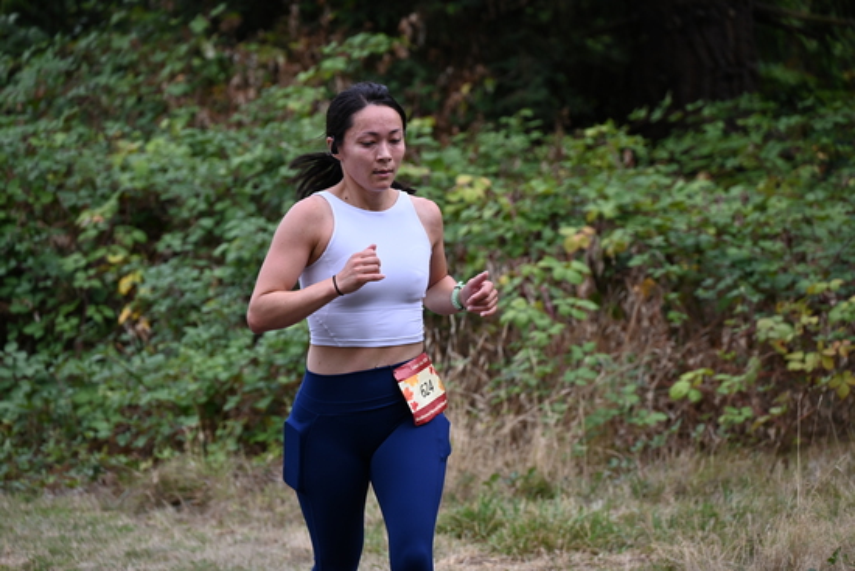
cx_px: 428
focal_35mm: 200
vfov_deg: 6.9
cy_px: 286
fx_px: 4751
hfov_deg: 10.3
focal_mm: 200
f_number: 6.3
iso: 400
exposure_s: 1/320
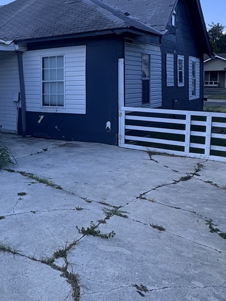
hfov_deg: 31.9
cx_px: -21
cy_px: 94
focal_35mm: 40
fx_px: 348
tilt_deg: -1.5
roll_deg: +2.1
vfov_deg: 45.9
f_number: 2.2
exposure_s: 1/1006
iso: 50
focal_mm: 2.22
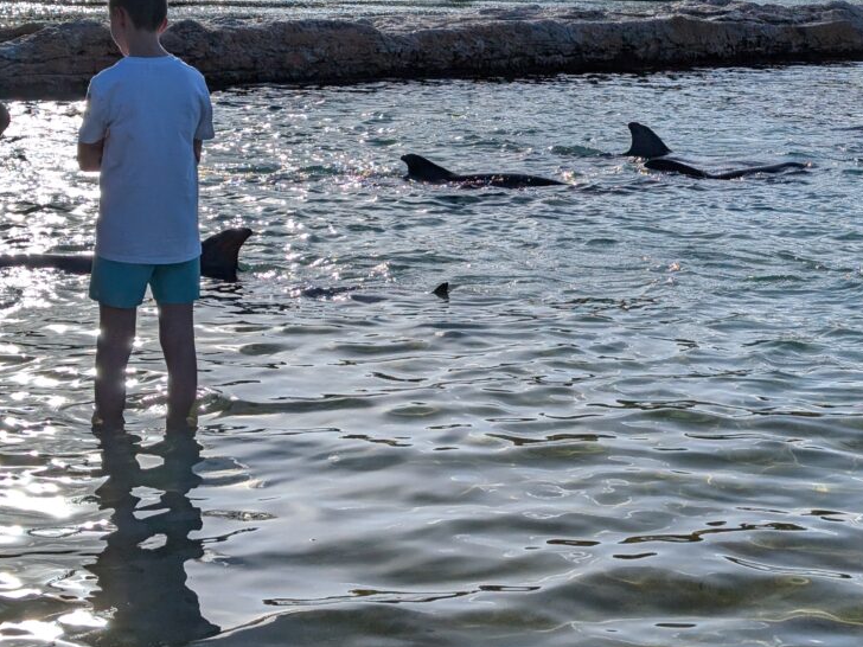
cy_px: 206
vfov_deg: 21.2
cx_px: 546
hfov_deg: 28.0
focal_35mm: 69
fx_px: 1720
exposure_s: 1/5650
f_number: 1.68
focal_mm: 6.9
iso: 22
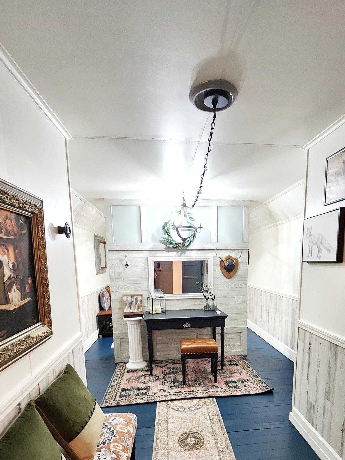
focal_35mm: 18
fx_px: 239
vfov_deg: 84.6
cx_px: 191
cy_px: 309
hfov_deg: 71.4
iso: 320
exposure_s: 1/40
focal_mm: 2.2
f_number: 2.2
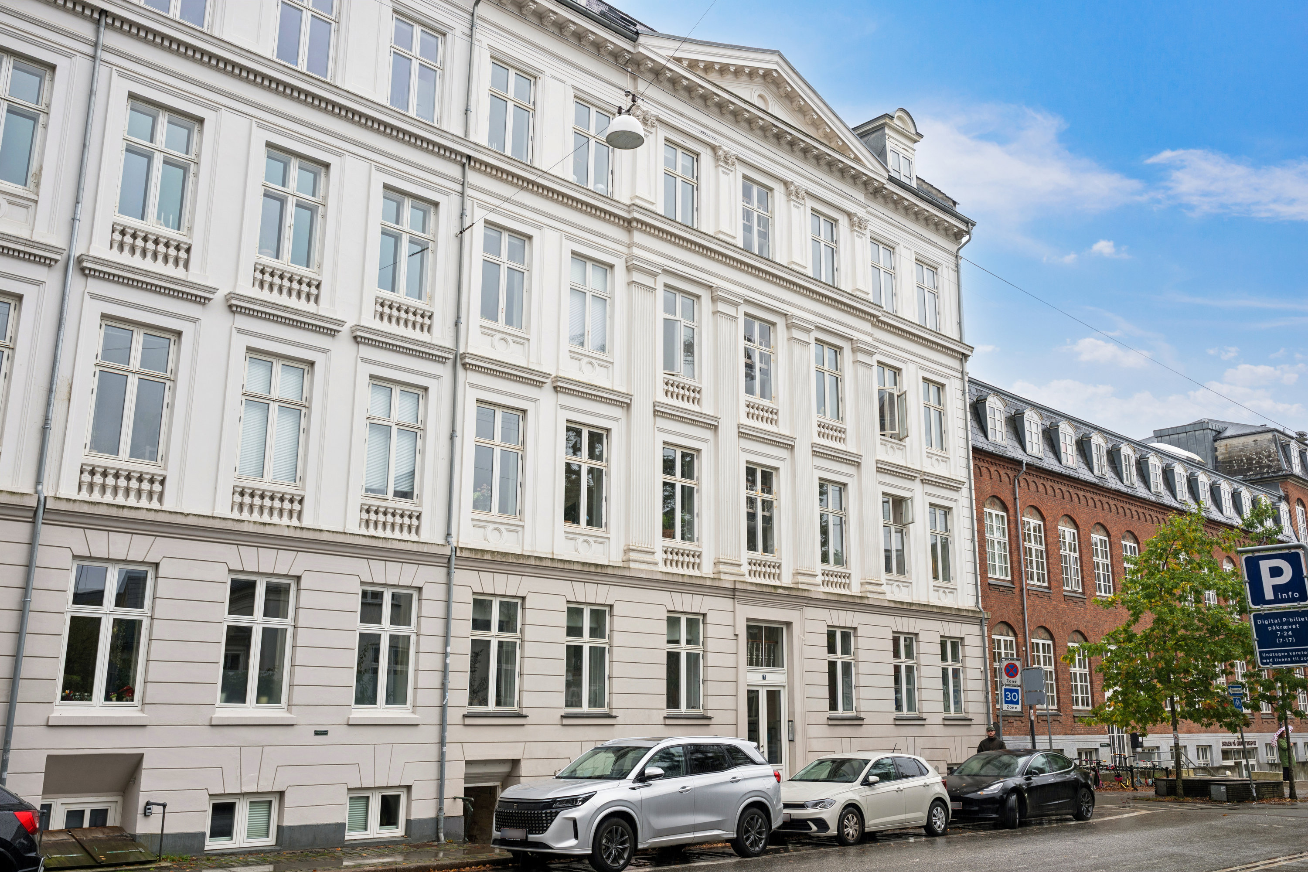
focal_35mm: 32
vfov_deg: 41.1
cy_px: 436
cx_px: 654
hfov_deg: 58.7
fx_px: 1163
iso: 160
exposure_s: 1/125
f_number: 5.6
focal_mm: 32
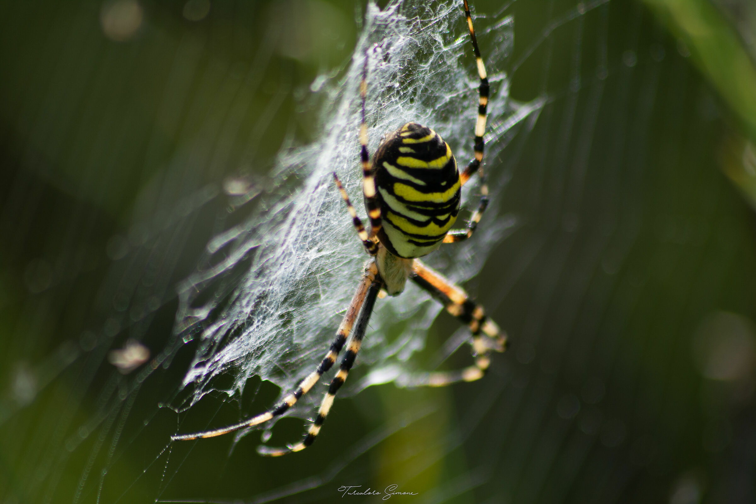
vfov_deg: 3.1
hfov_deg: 4.6
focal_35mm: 450
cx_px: 378
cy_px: 252
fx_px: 9449
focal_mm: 300
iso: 250
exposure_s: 1/400
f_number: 5.6
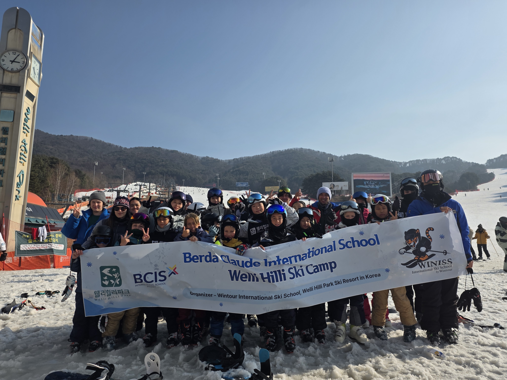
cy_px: 190
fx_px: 337
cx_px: 254
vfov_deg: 58.9
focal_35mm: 23
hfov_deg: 73.9
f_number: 1.7
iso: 64
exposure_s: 1/7944
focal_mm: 6.25
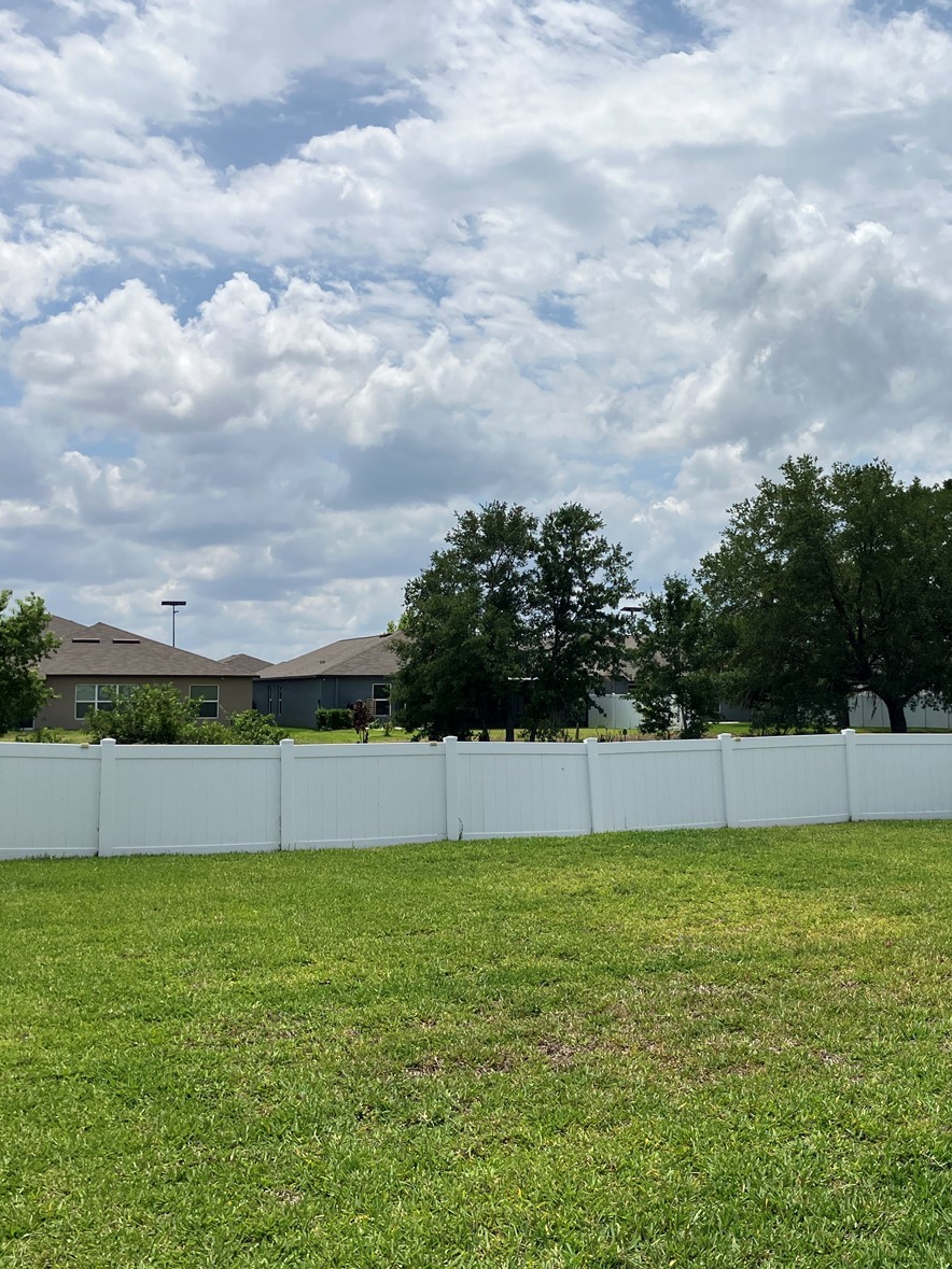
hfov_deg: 37.2
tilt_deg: +2.7
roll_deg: +0.7
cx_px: 662
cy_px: 632
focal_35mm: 38
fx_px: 1394
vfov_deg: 49.0
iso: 32
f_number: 1.8
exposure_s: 1/4878
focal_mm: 3.99
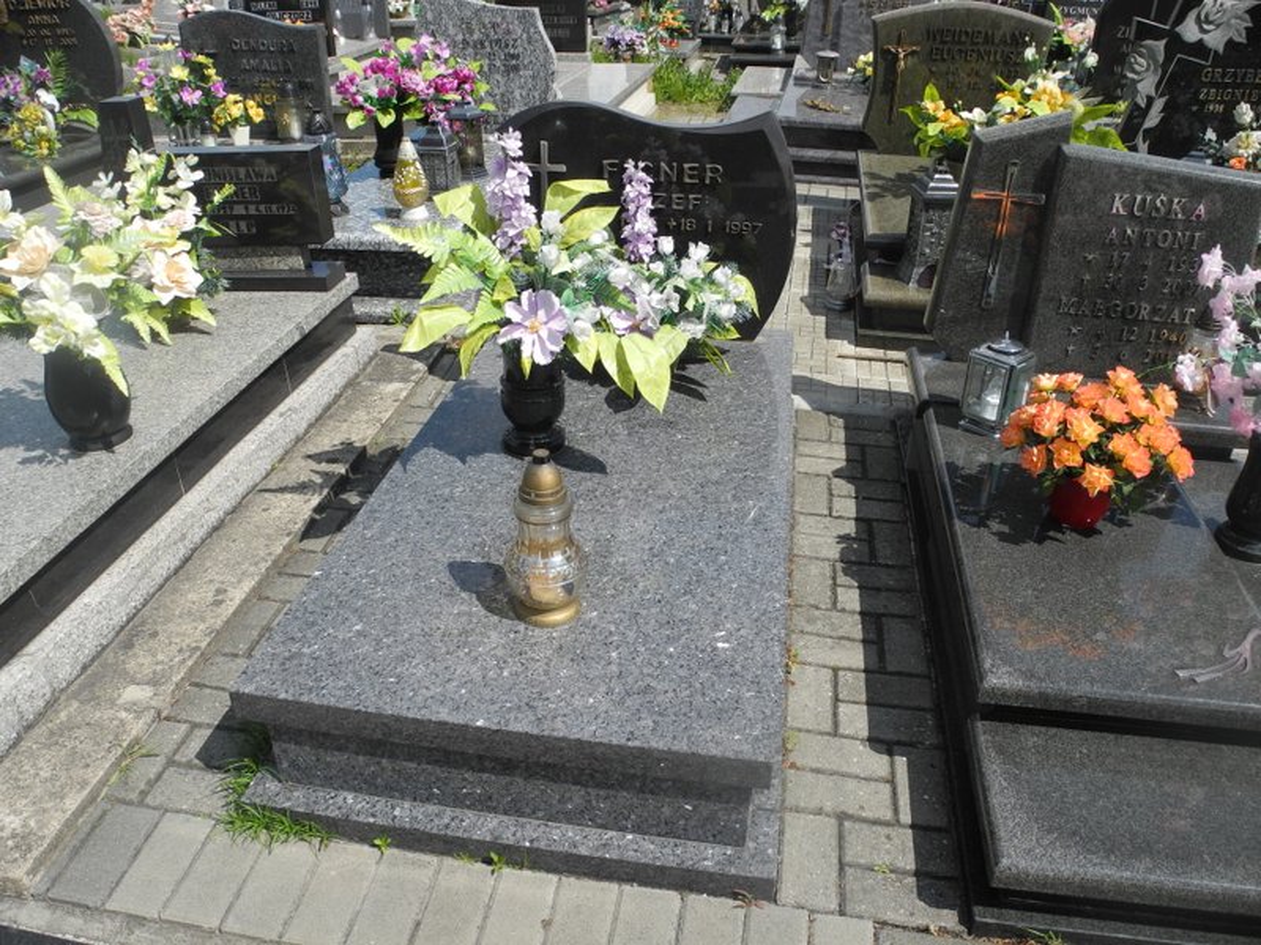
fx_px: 1020
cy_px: 472
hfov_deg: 63.4
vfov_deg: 49.7
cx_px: 630
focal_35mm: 28
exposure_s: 1/800
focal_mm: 6
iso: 100
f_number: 4
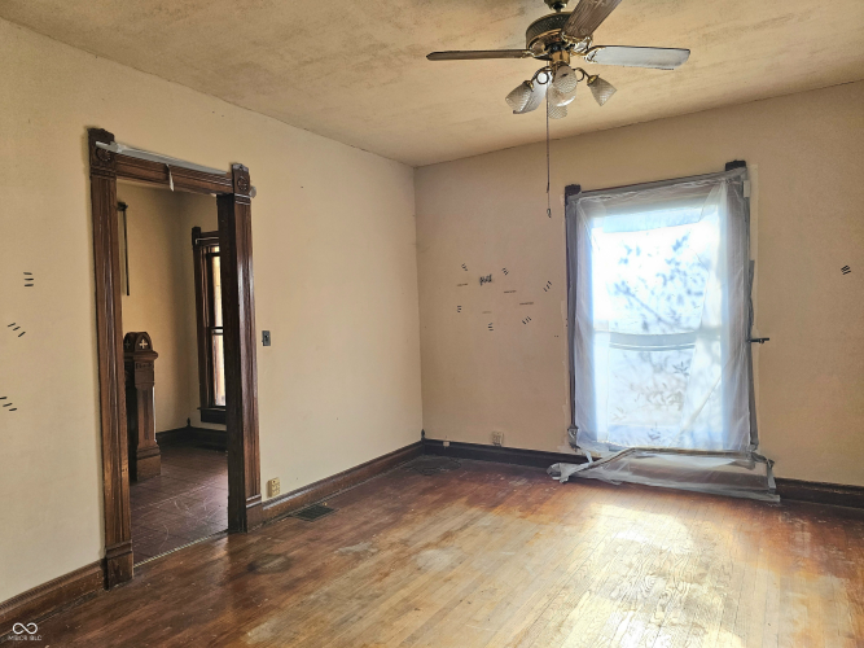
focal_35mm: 23
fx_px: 574
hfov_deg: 73.9
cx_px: 432
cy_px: 324
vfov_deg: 58.9
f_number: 1.7
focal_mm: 6.3
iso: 40
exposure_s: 1/120
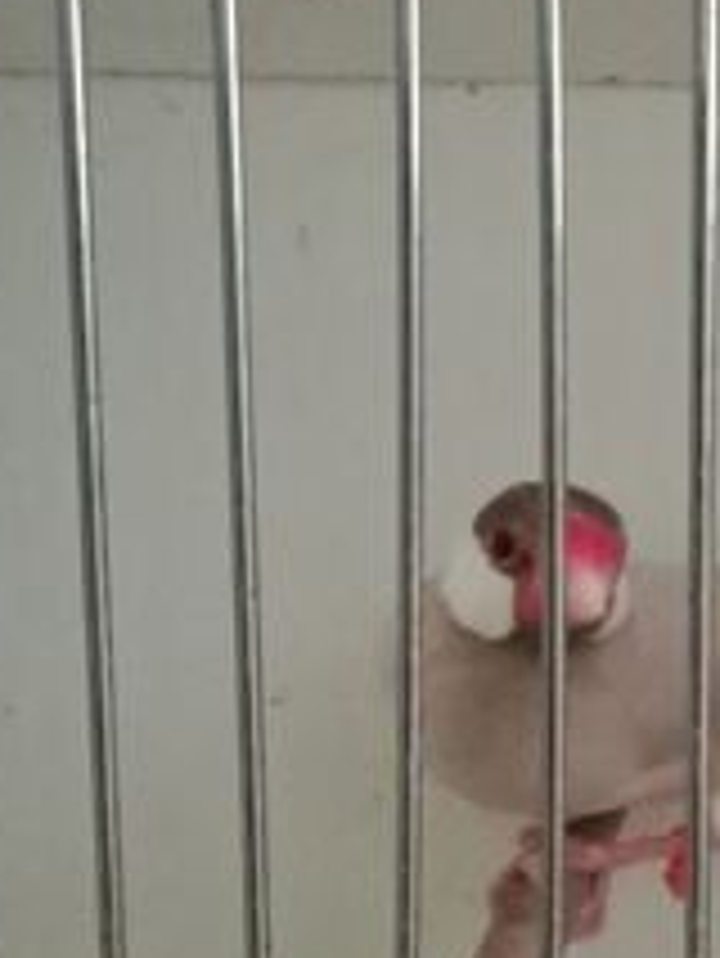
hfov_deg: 18.6
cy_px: 585
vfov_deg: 25.9
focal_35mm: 75
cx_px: 868
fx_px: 2078
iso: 3561
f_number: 2.2
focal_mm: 3.4
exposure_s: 1/16.7
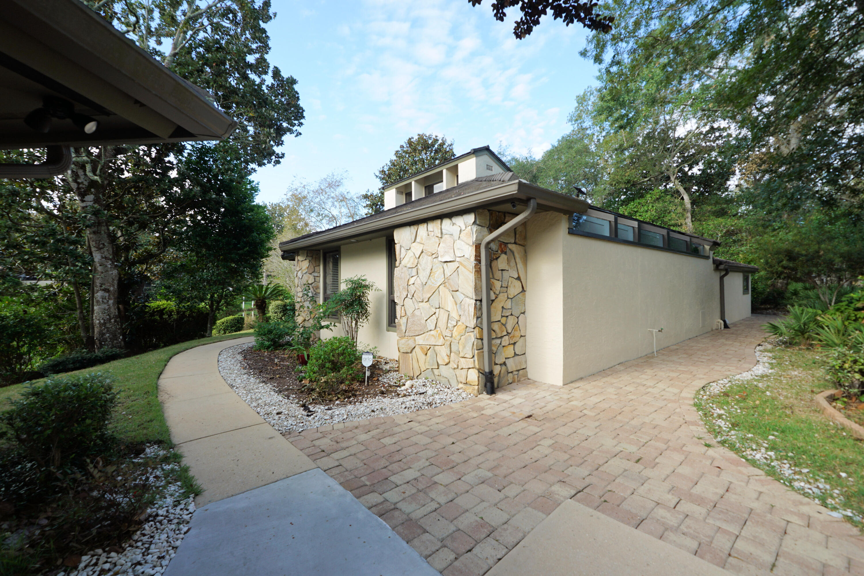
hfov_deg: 100.4
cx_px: 432
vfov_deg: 77.3
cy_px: 288
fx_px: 360
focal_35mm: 15
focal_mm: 10
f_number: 5.6
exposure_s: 1/125
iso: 100
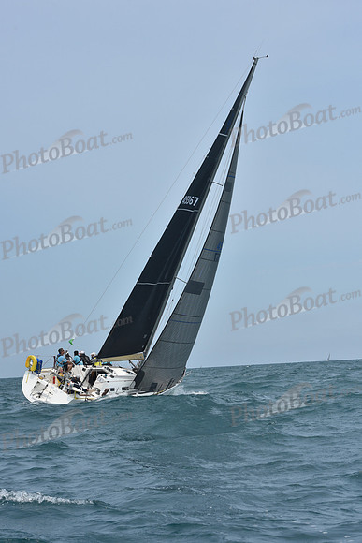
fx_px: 1055
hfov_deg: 19.5
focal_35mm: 70
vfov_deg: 28.8
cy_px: 272
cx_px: 181
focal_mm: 70
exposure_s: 1/800
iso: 250
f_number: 10
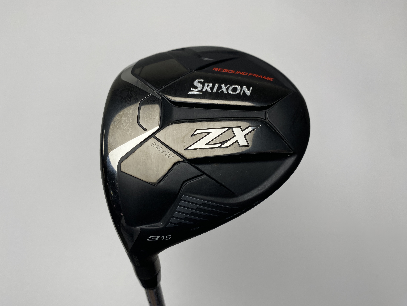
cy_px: 153
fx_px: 306
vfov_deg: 53.1
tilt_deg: -68.7
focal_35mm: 26
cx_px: 204
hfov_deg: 67.3
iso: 32
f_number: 1.8
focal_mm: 4.25
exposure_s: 1/326
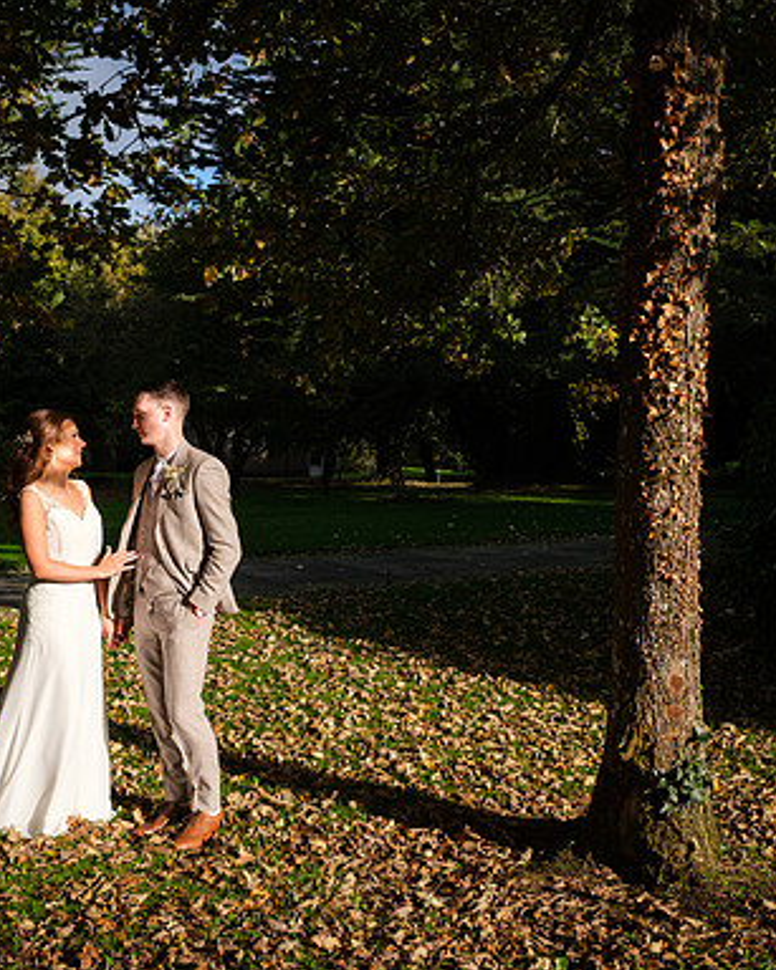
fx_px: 1149
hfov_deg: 37.3
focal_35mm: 40
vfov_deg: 45.8
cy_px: 518
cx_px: 397
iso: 200
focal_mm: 16
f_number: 5
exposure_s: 1/500
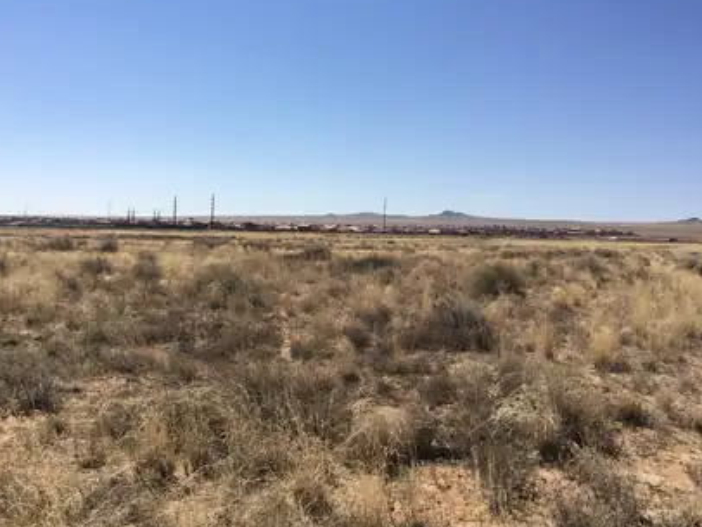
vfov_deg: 46.8
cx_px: 349
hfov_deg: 59.9
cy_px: 262
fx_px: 609
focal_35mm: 30
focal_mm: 4.15
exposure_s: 1/3425
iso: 32
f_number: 2.2
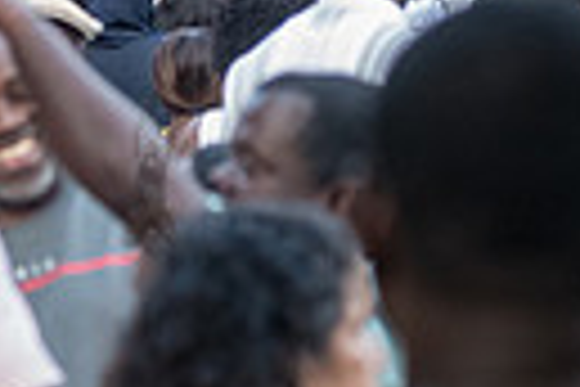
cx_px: 148
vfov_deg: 2.9
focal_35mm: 475
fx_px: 7652
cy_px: -268
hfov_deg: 4.3
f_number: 4
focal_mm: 105
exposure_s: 1/400
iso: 2000
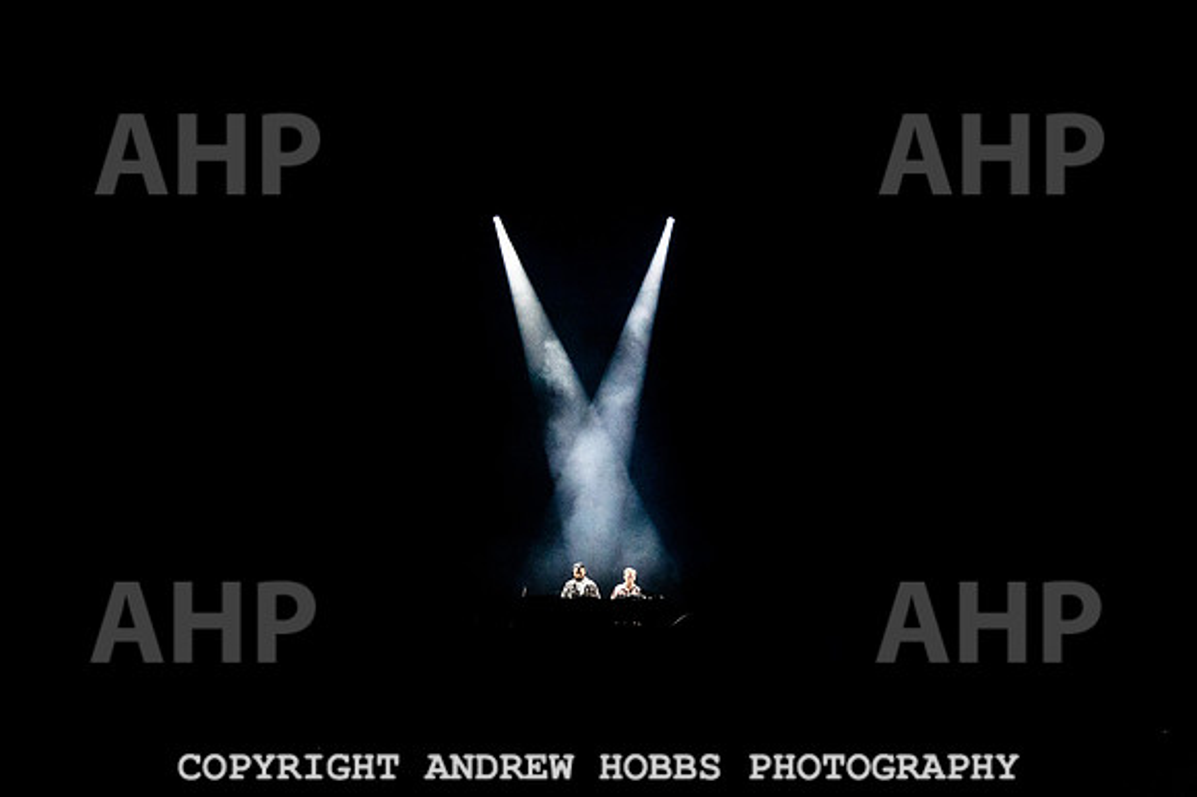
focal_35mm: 25
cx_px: 584
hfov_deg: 72.2
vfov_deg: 51.7
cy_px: 391
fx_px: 821
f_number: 3.5
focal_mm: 24
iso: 3200
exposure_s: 1/640
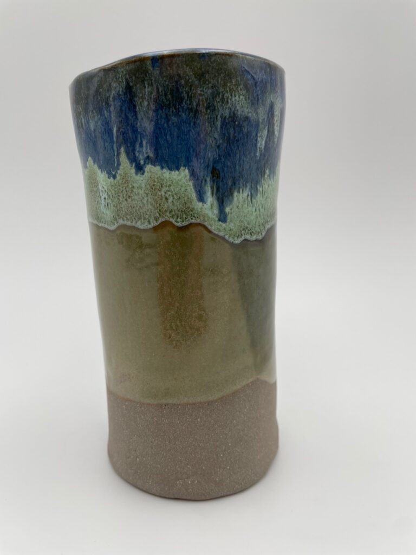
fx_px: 417
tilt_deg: -11.4
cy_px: 278
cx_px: 208
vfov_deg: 67.3
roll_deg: +0.1
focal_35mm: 26
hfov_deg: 53.1
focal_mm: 4.2
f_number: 1.6
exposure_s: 1/163
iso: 32
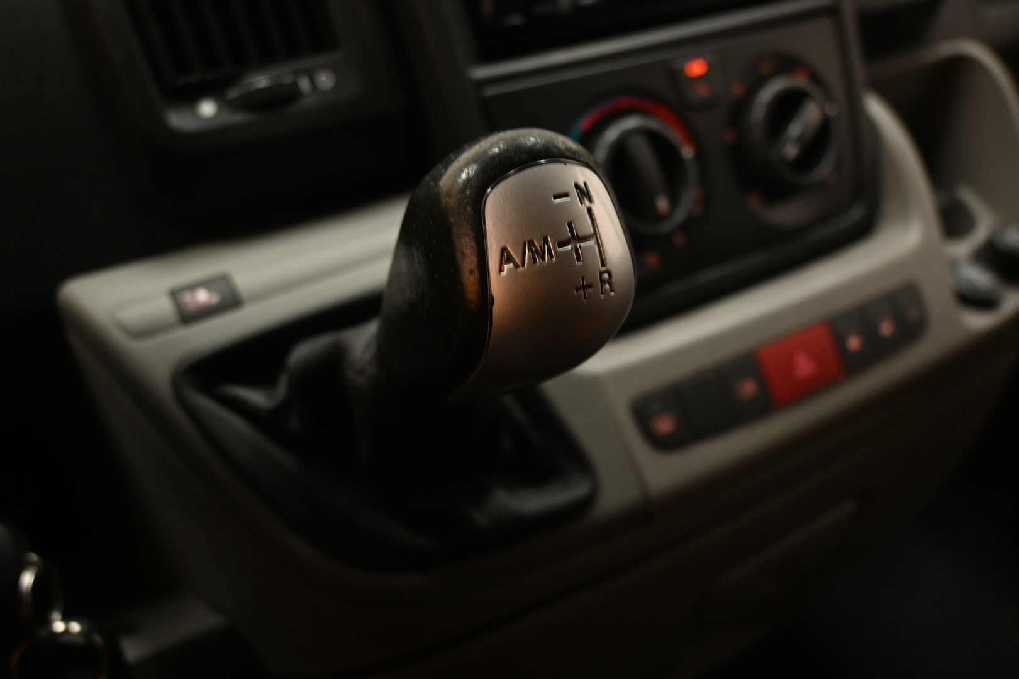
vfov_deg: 40.8
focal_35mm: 32
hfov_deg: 58.3
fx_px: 913
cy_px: 340
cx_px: 510
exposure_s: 1/30
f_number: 4
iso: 900
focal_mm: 21.5
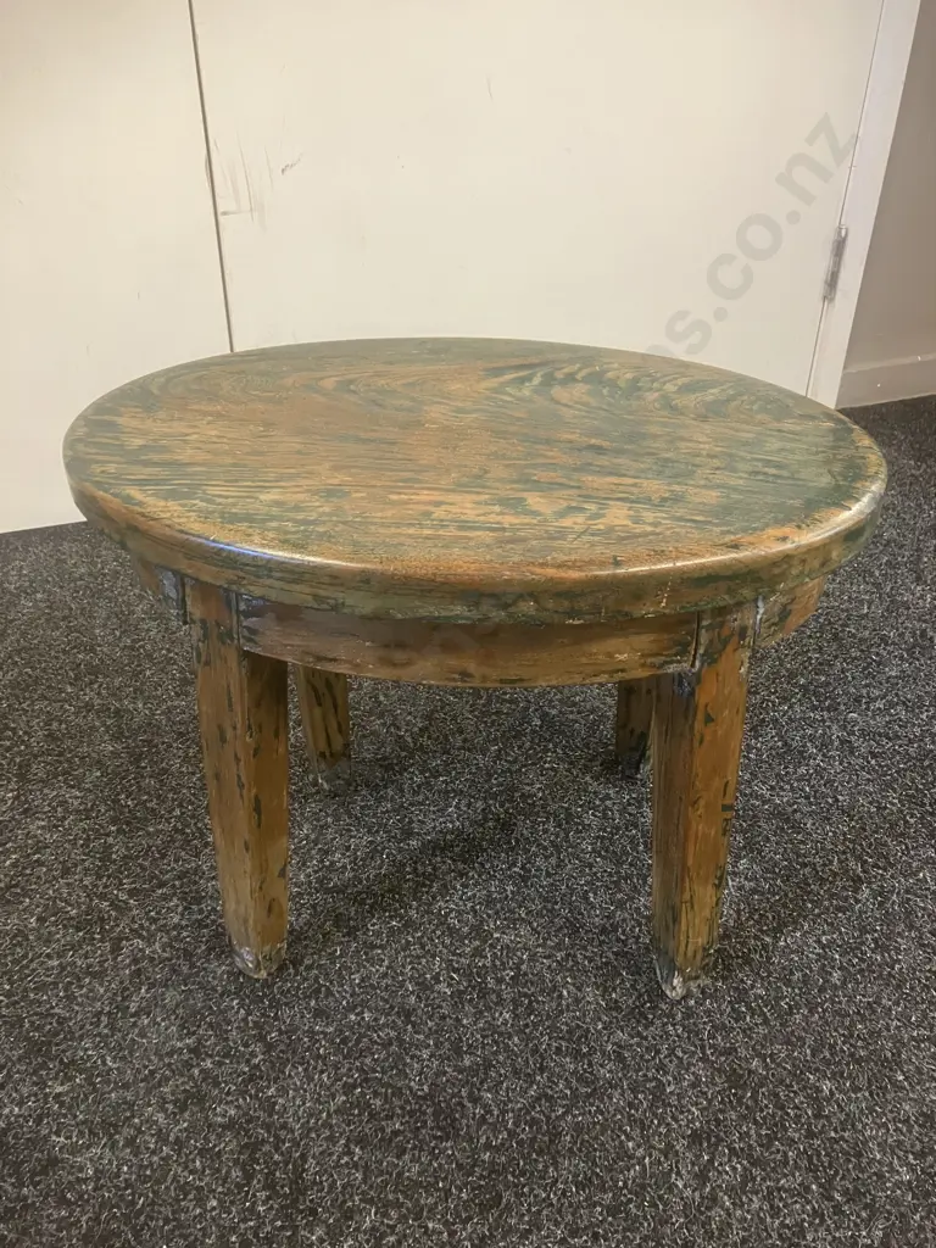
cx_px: 468
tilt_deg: -31.7
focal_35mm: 28
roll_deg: -0.8
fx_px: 1009
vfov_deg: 63.4
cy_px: 624
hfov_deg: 49.7
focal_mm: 3.99
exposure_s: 1/33
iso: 320
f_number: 1.8
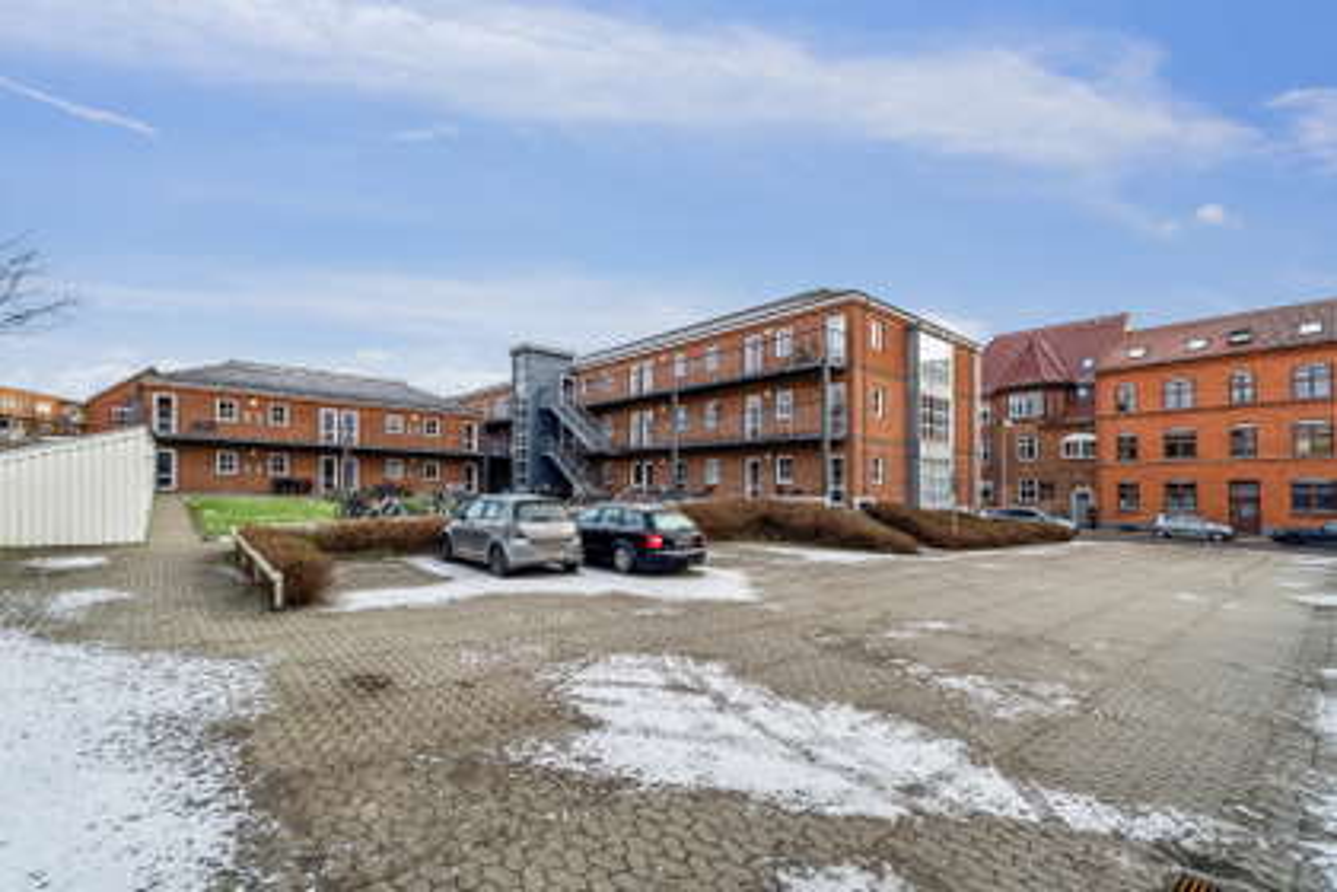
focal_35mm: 15
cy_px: 446
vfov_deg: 77.3
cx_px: 668
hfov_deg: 100.4
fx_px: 557
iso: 200
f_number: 8
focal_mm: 10
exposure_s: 1/125
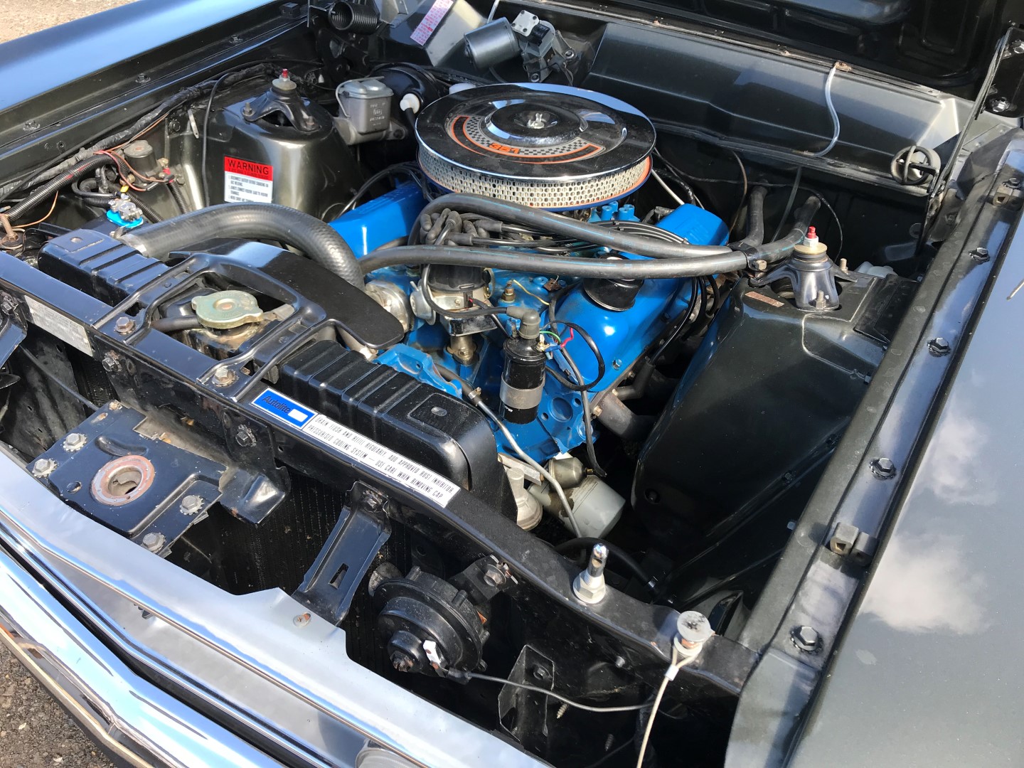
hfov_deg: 63.4
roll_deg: -1.4
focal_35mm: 28
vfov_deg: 49.7
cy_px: 384
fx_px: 828
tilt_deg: -39.2
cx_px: 512
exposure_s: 1/251
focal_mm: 3.99
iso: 20
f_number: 1.8
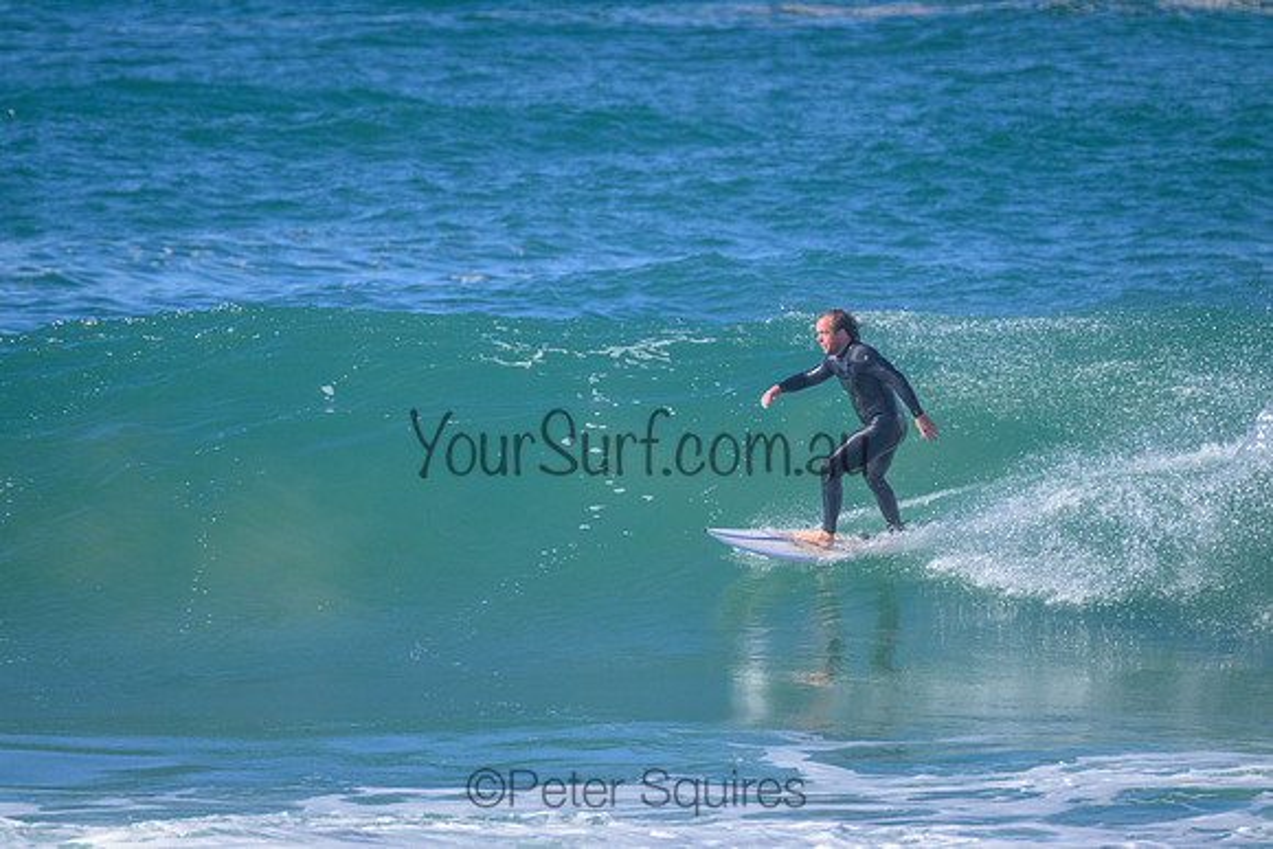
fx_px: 28294
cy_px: 424
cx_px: 636
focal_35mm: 800
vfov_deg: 1.7
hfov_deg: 2.6
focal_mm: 800
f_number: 11
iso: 2000
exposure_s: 1/2000
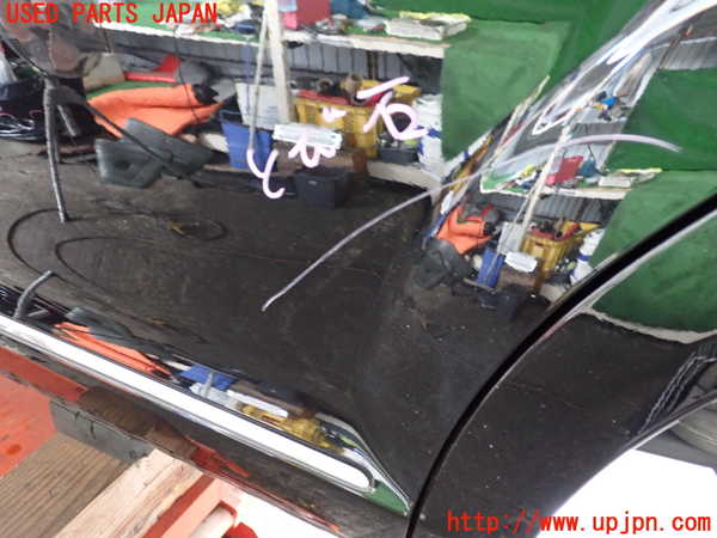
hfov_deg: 56.8
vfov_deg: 44.2
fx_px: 663
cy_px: 269
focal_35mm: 32
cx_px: 358
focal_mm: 5.79
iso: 800
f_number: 2.4
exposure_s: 1/20
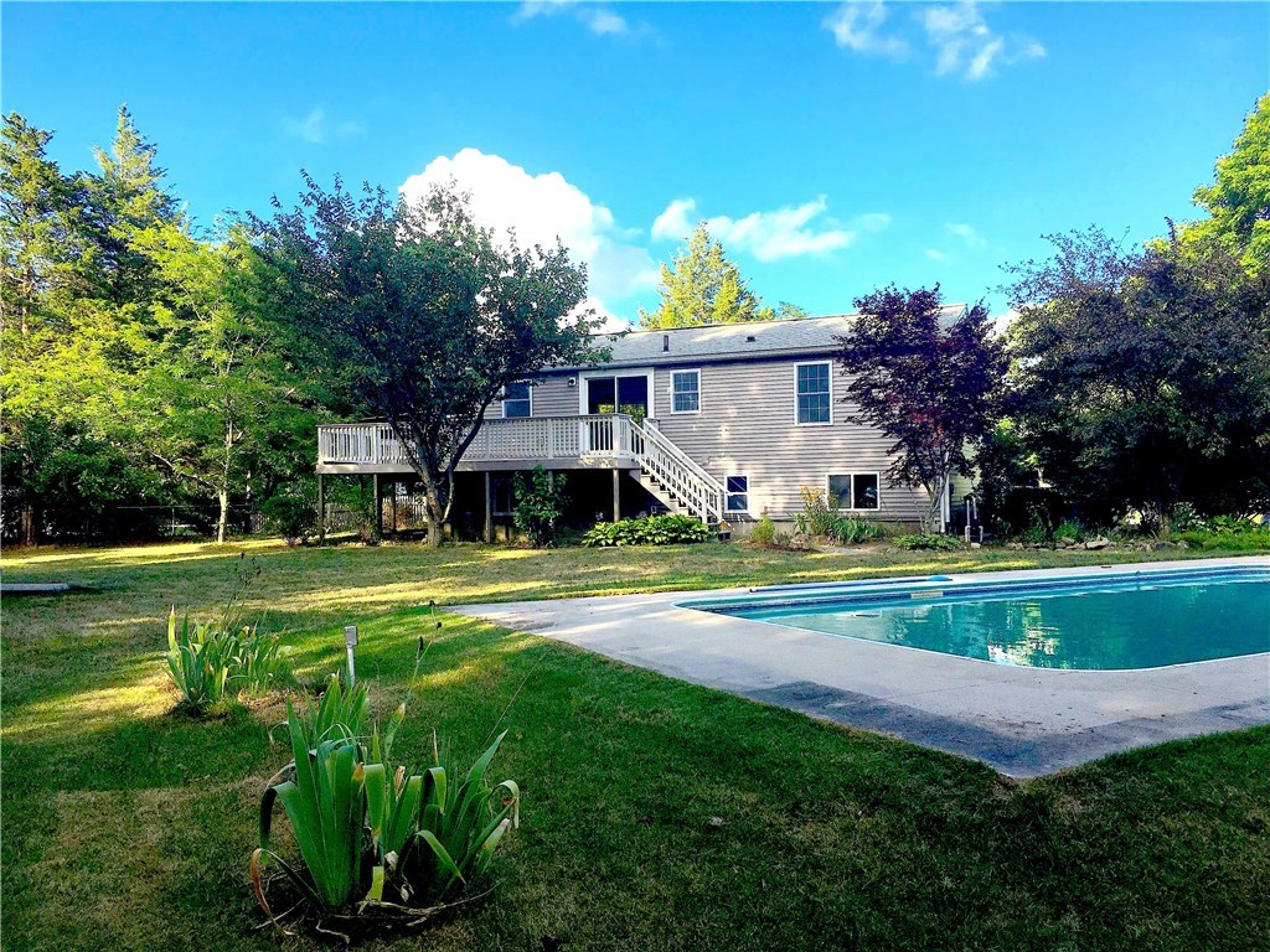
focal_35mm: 29
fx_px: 1064
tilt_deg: +1.4
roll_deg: +0.9
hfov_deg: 61.7
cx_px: 635
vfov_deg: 48.2
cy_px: 476
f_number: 2.2
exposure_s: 1/855
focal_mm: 4.15
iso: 25
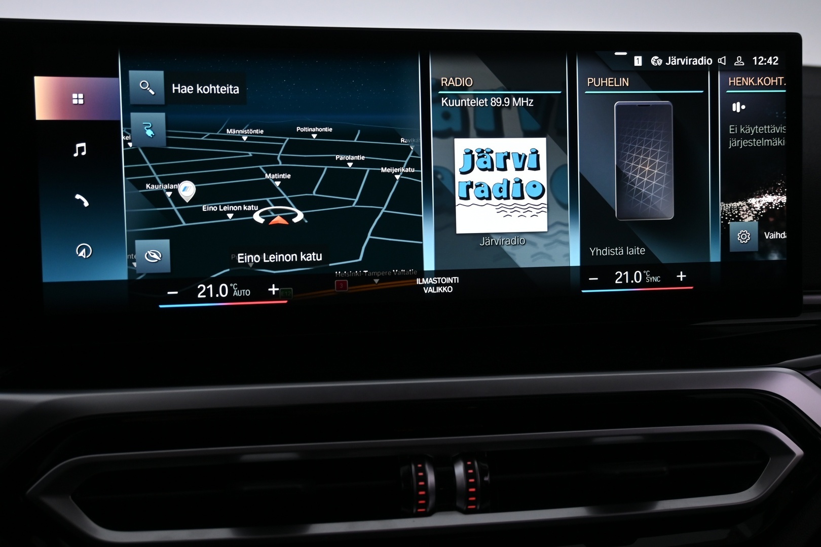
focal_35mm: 40
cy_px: 274
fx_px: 906
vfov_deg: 33.6
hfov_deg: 48.7
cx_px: 410
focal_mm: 26.5
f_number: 4.5
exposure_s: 1/40
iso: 640
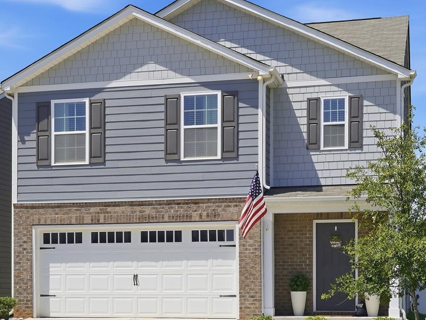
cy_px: 186
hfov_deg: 29.4
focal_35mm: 66
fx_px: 812
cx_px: 204
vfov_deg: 22.2
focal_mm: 36
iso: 100
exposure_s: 1/160
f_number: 10
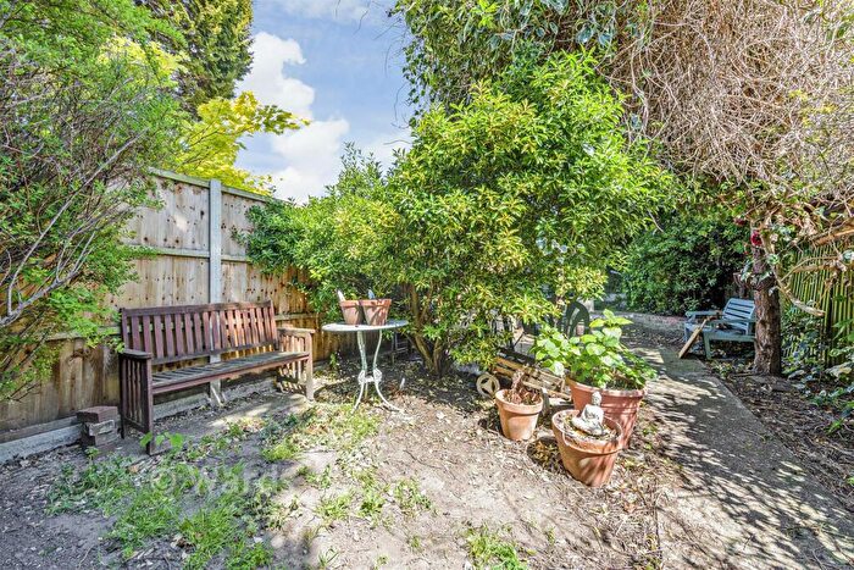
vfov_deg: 81.2
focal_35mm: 14
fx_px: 332
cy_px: 285
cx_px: 427
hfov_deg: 104.2
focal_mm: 14
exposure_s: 1/320
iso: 640
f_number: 8
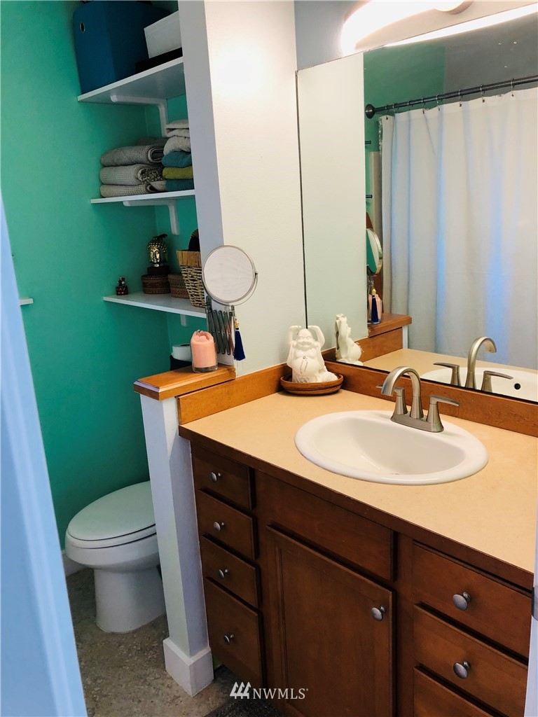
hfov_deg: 49.7
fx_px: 580
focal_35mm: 28
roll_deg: +3.4
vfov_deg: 63.4
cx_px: 269
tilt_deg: -14.6
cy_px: 358
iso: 40
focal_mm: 4
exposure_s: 1/24
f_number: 1.8
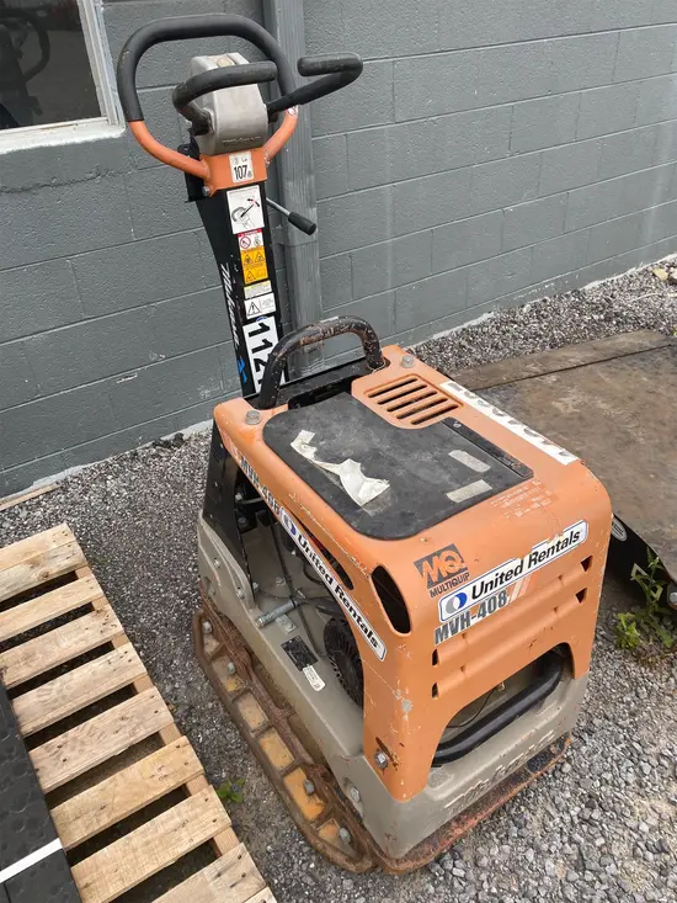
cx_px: 338
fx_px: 678
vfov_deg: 67.3
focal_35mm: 26
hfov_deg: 53.1
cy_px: 452
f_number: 1.8
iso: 32
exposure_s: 1/163
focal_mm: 4.25
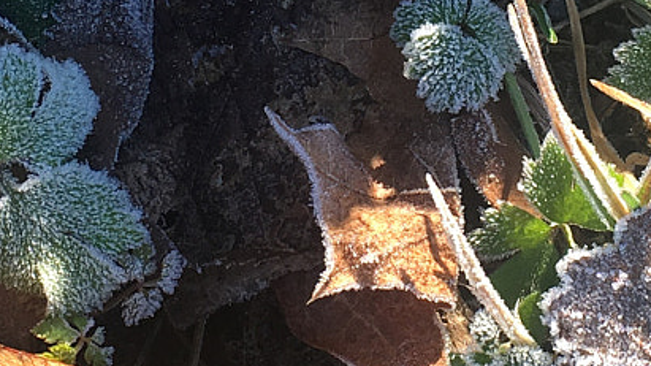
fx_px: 2123
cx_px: 361
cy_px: -41
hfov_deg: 17.4
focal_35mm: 123
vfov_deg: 9.7
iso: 25
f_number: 2.2
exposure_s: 1/138
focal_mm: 4.15
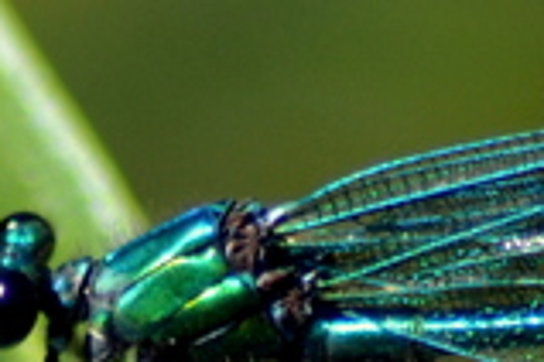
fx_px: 41023
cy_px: 301
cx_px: 51
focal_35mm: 2715
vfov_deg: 0.5
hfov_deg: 0.8
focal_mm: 300
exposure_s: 1/640
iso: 400
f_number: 5.6
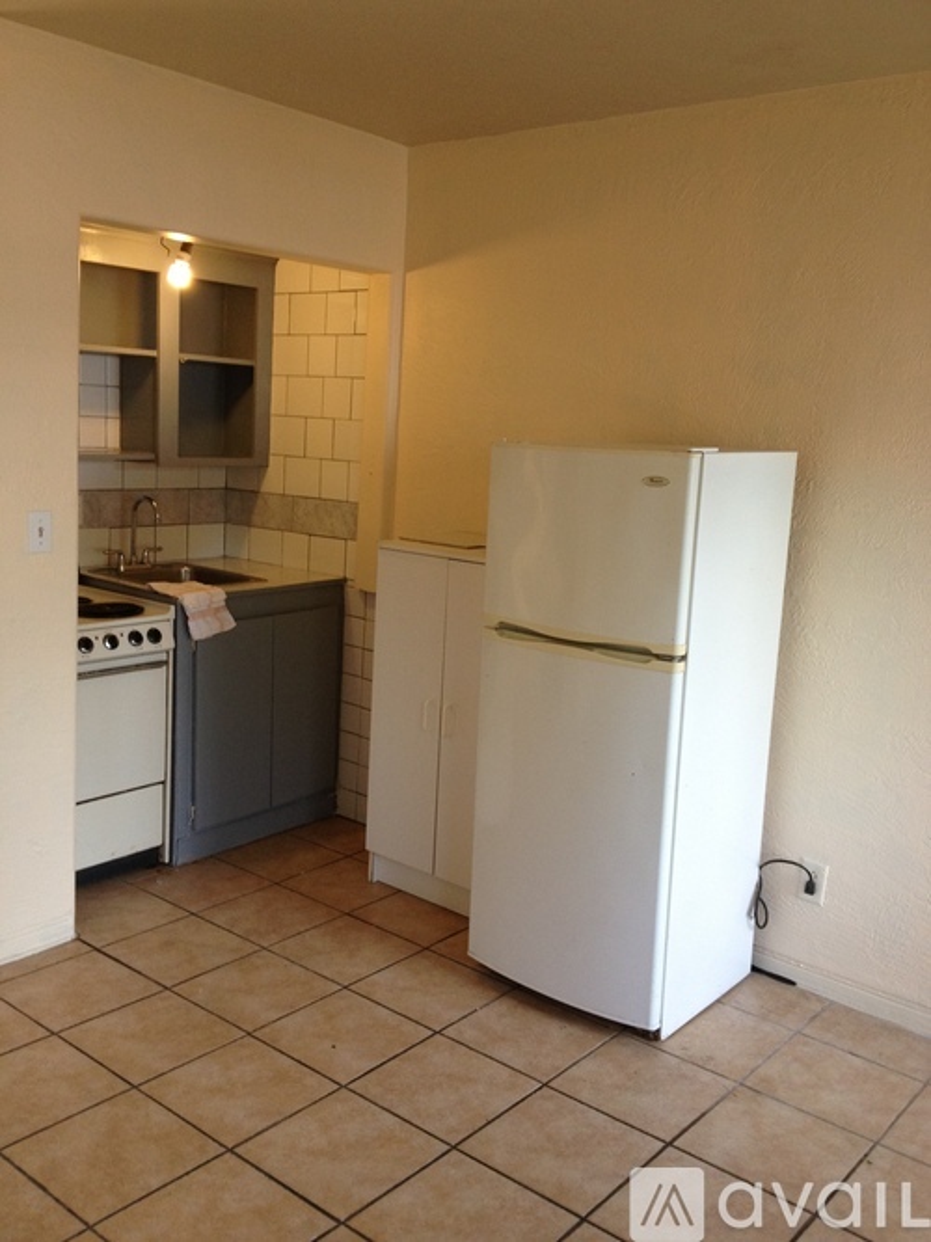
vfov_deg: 52.6
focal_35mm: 35
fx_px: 1256
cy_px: 621
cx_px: 466
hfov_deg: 40.7
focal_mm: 4.28
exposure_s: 1/120
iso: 100
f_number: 2.4
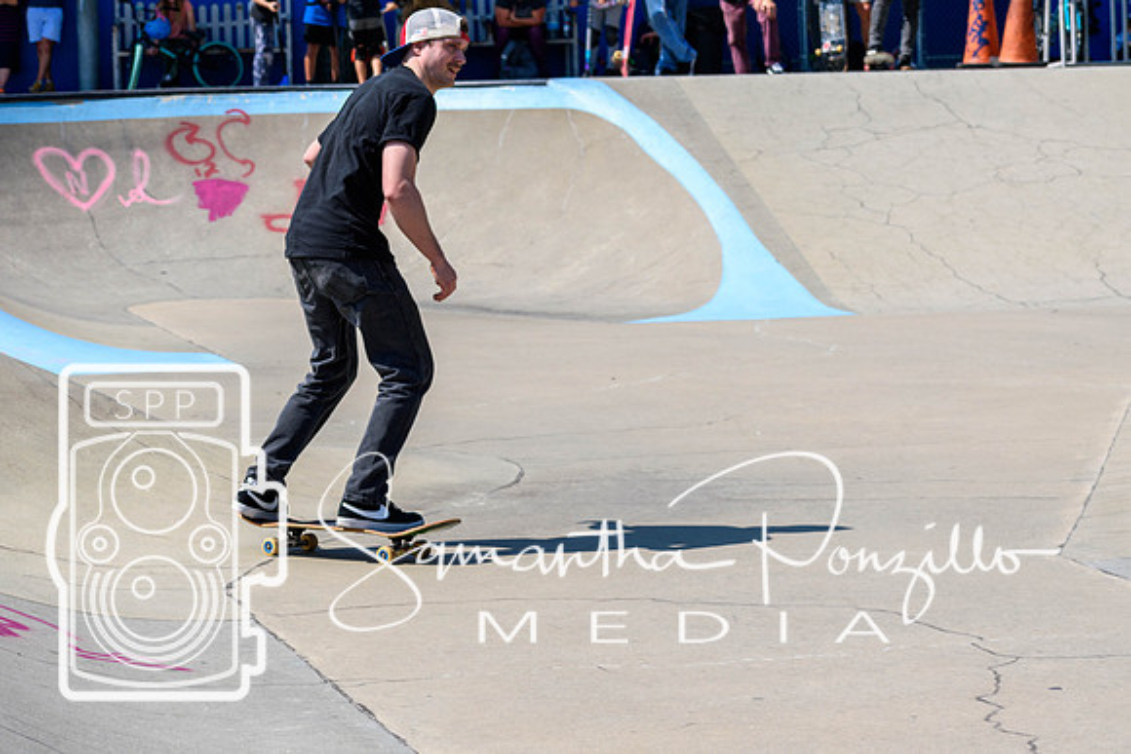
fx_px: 4054
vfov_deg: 10.6
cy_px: 377
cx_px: 566
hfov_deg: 15.9
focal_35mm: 129
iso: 200
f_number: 8
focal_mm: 86
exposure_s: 1/1000
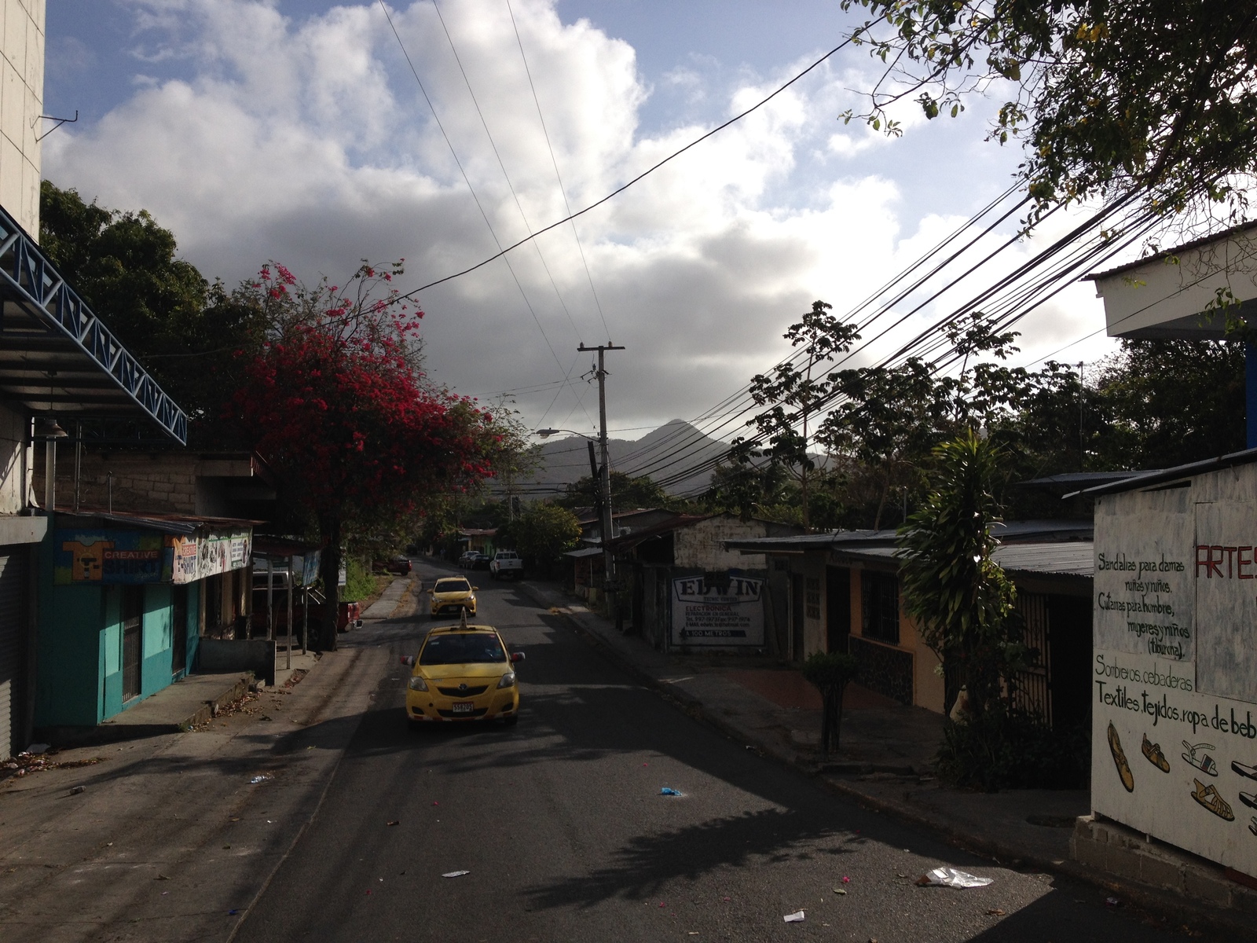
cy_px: 472
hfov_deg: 52.6
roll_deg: +0.1
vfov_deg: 40.7
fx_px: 1271
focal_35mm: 35
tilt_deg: -1.3
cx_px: 628
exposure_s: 1/3690
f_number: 2.4
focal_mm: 4.28
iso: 50
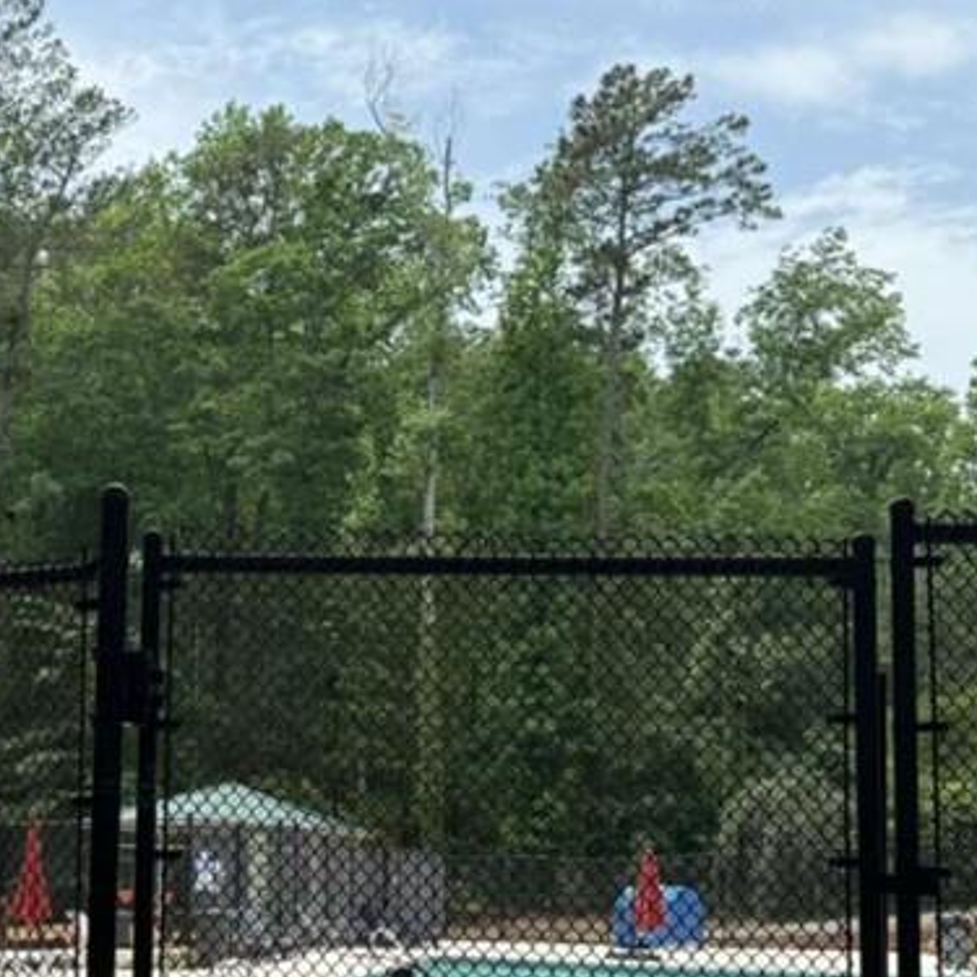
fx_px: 1852
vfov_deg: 29.4
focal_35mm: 58
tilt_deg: +7.5
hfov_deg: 28.4
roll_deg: -1.5
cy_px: 623
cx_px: 94
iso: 100
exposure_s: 1/3021
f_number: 1.78
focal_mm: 6.76
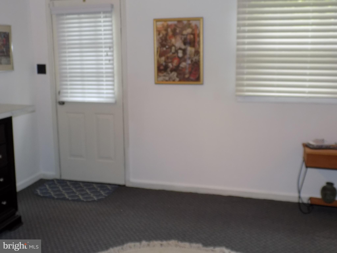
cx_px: 168
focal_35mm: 37
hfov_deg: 50.1
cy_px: 126
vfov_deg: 38.7
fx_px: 360
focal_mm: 6.6
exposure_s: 1/30
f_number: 3.5
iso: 200
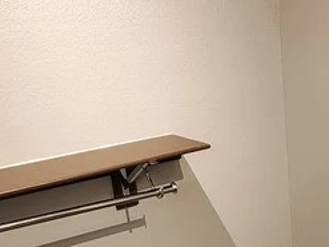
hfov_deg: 33.3
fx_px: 513
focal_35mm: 54
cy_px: 236
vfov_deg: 25.9
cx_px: 310
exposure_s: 1/40
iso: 320
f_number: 2.2
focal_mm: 2.2
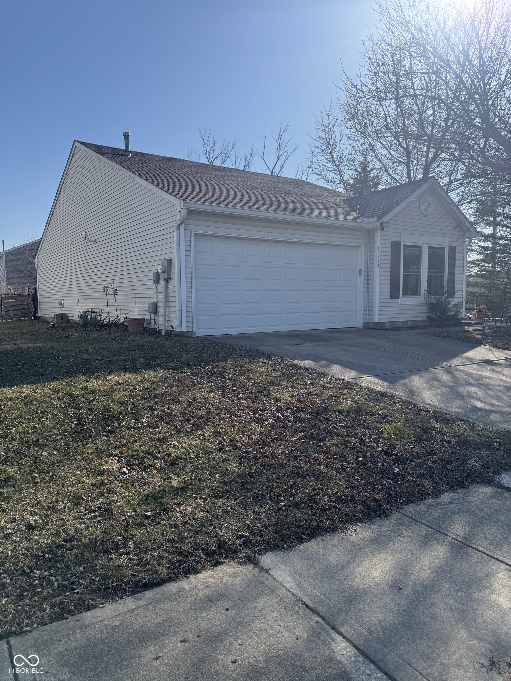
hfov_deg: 56.8
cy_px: 340
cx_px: 256
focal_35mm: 24
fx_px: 472
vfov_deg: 71.6
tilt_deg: -4.1
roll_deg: +0.9
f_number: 1.78
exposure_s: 1/5348
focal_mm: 6.76
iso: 80
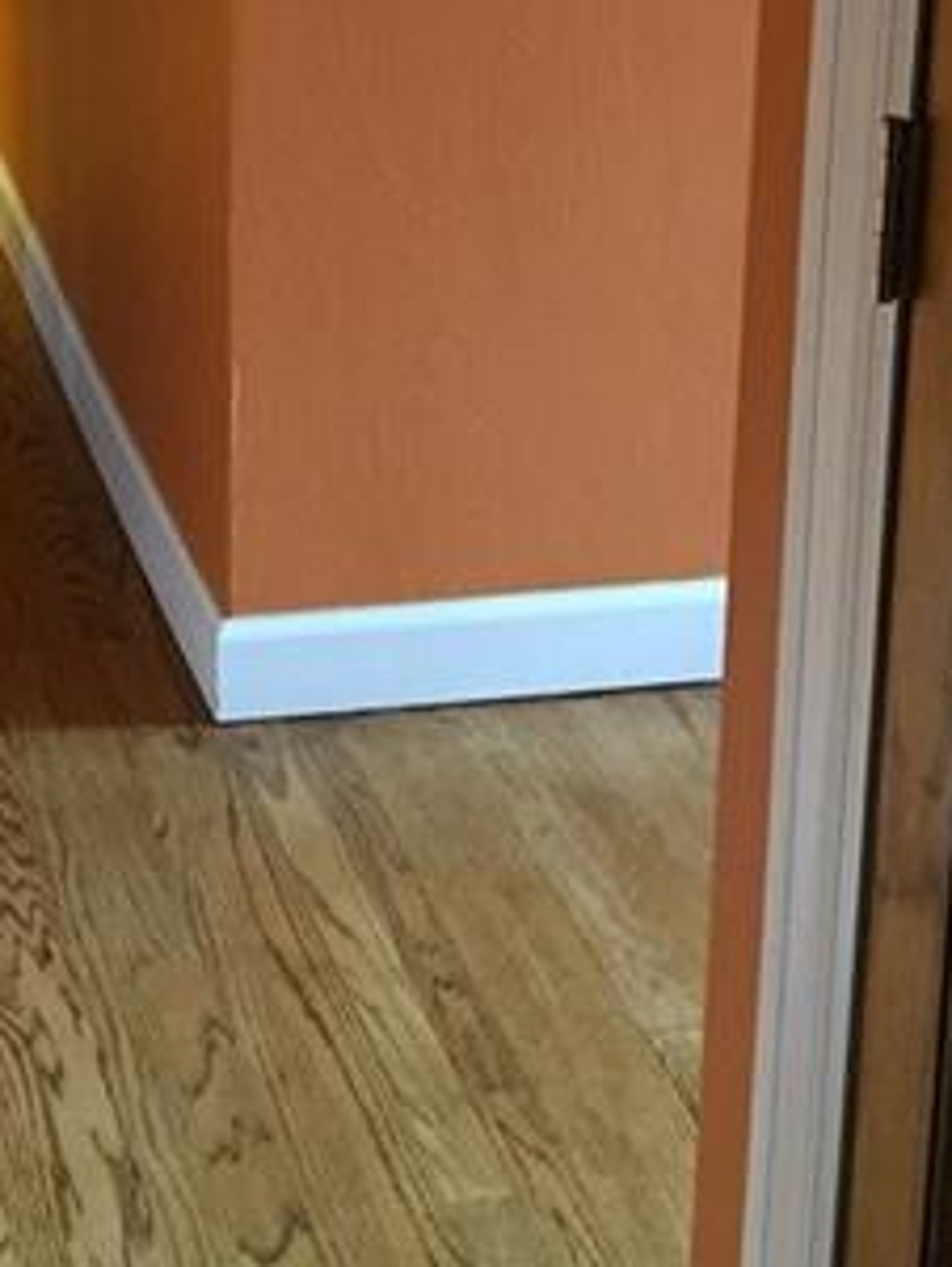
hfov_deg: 19.0
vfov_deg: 25.0
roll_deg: +1.0
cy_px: -4
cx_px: -139
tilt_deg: -14.3
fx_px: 2712
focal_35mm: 74
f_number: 2.2
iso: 250
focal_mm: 4.15
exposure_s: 1/24
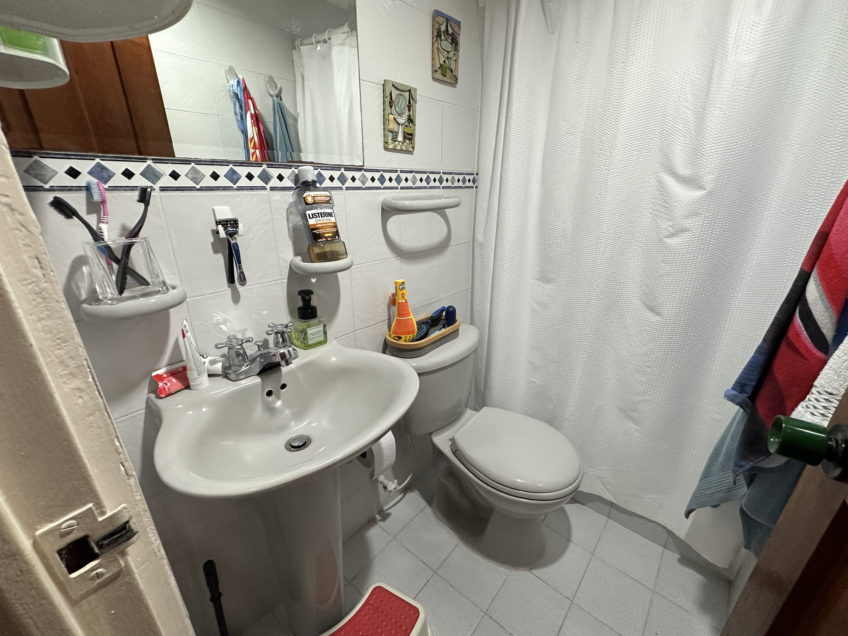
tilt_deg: -21.4
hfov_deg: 98.0
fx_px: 367
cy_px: 323
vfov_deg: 81.7
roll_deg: -2.2
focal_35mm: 15
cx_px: 453
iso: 250
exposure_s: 1/120
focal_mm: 2.22
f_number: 2.2
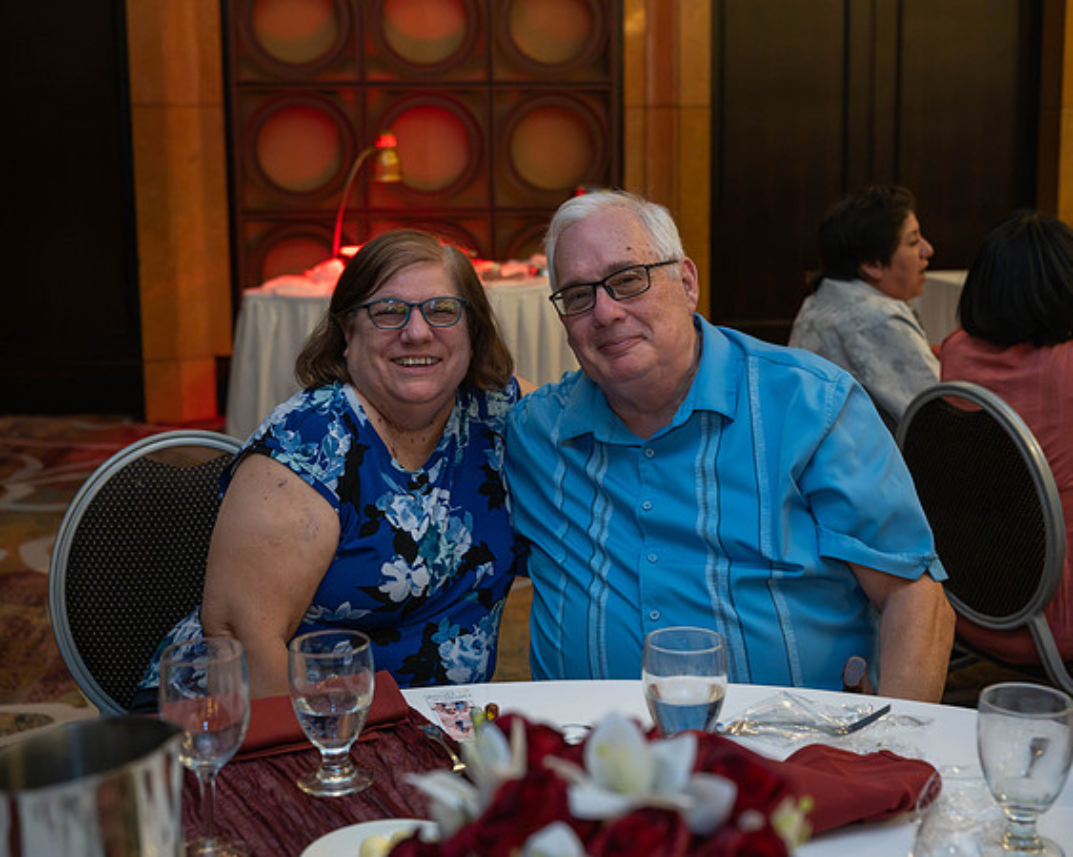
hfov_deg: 39.7
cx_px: 572
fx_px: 1486
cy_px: 345
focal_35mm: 47
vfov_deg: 32.1
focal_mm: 33.5
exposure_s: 1/125
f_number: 3.2
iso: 2500
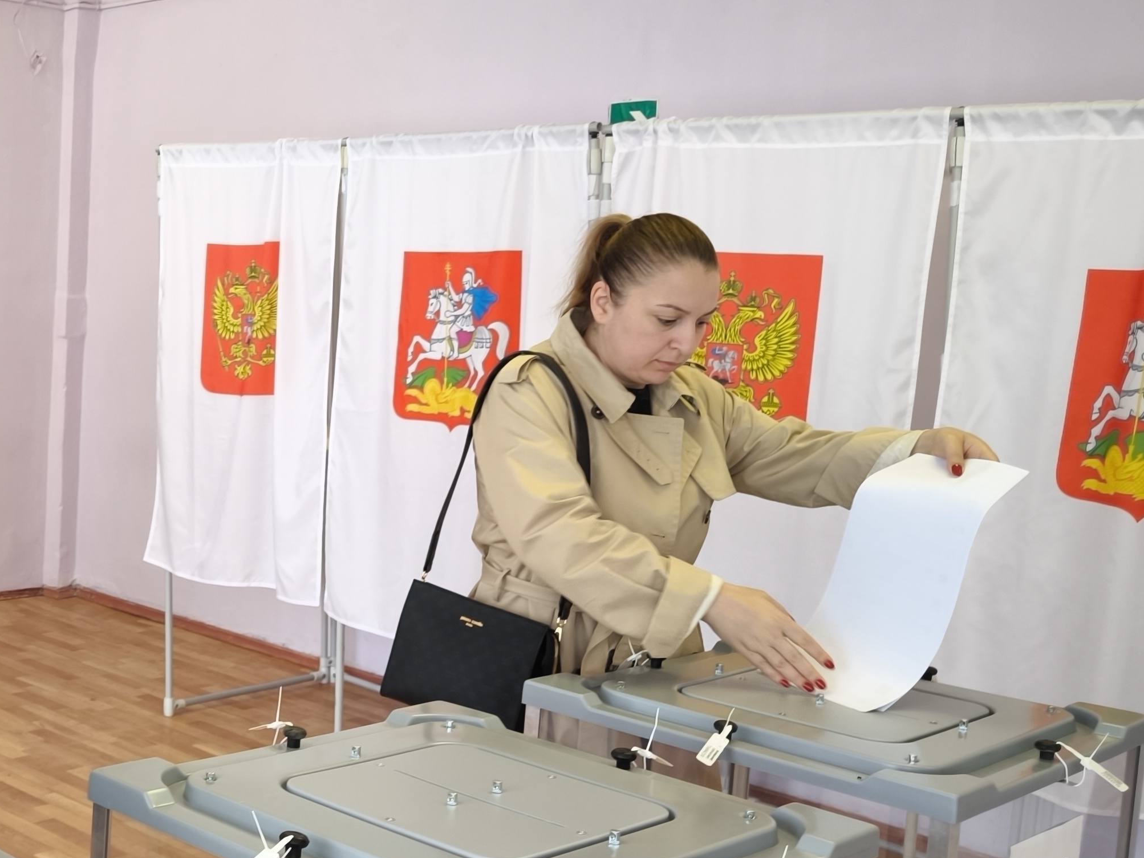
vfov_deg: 29.7
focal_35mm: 49
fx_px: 1620
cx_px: 168
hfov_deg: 37.0
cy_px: 473
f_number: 1.9
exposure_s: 1/50
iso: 125
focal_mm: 6.92
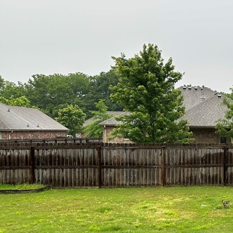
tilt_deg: -4.9
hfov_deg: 27.7
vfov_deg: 30.2
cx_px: 261
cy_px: 167
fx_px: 426
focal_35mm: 56
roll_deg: -0.6
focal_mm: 6.86
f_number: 1.78
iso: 80
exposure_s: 1/529
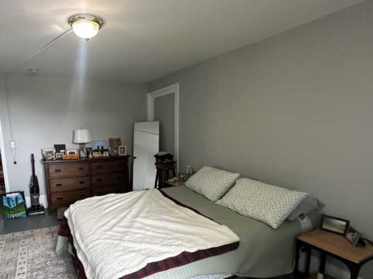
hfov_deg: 74.9
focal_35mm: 22
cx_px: 138
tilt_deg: -5.7
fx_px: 237
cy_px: 165
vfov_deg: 60.6
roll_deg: +1.9
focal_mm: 2.22
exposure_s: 1/60
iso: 250
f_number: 2.2
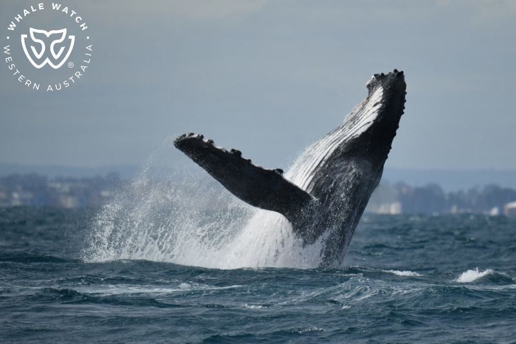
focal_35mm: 600
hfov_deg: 3.4
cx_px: 258
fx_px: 8598
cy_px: 172
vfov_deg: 2.3
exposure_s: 1/8000
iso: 800
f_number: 6.3
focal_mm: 600
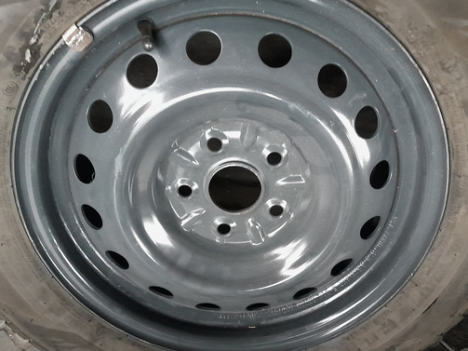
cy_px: 195
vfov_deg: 45.4
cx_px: 253
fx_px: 419
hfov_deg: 58.3
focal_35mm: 31
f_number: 1.8
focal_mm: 4
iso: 640
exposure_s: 1/17
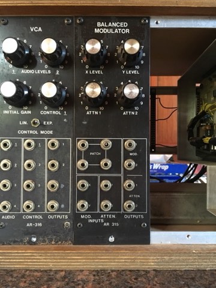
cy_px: 144
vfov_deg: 61.7
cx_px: 108
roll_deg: -0.2
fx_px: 241
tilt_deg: +0.7
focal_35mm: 29
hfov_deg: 48.2
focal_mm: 4.15
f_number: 2.2
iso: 250
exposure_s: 1/15
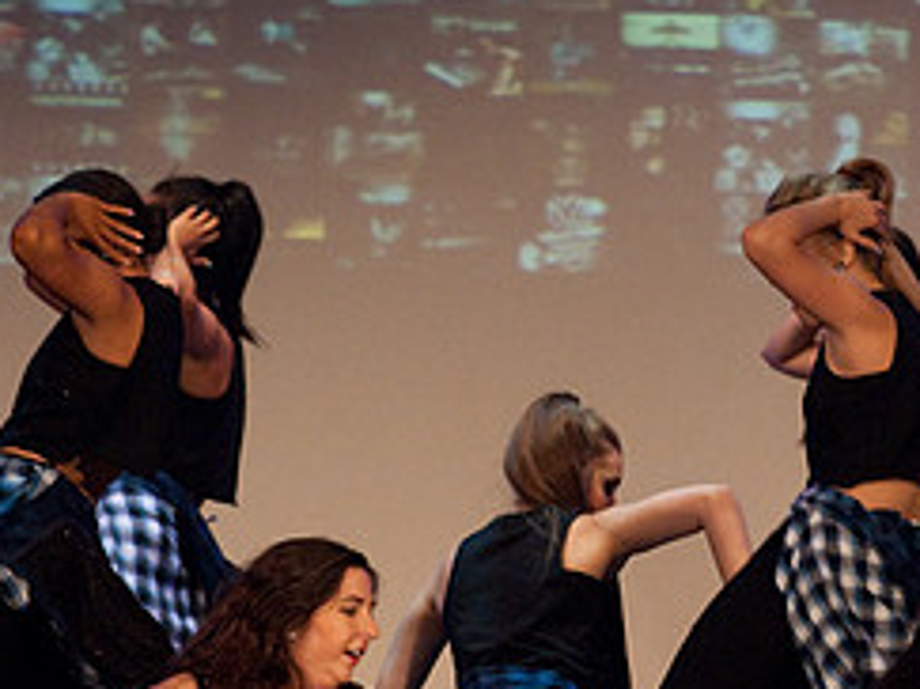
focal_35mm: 459
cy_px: 473
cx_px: 893
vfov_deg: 3.2
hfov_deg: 4.3
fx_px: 12193
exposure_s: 1/200
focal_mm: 200
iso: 3200
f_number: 4
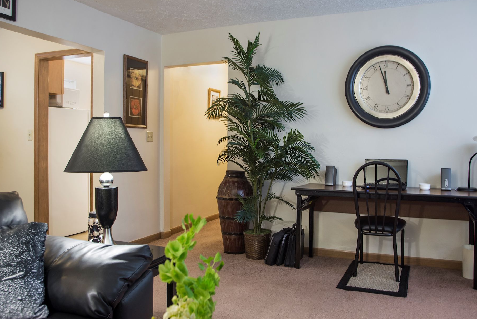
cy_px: 148
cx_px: 239
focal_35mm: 32
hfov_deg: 58.7
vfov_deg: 41.1
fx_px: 424
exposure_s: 1/2.5
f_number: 9
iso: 400
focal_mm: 29
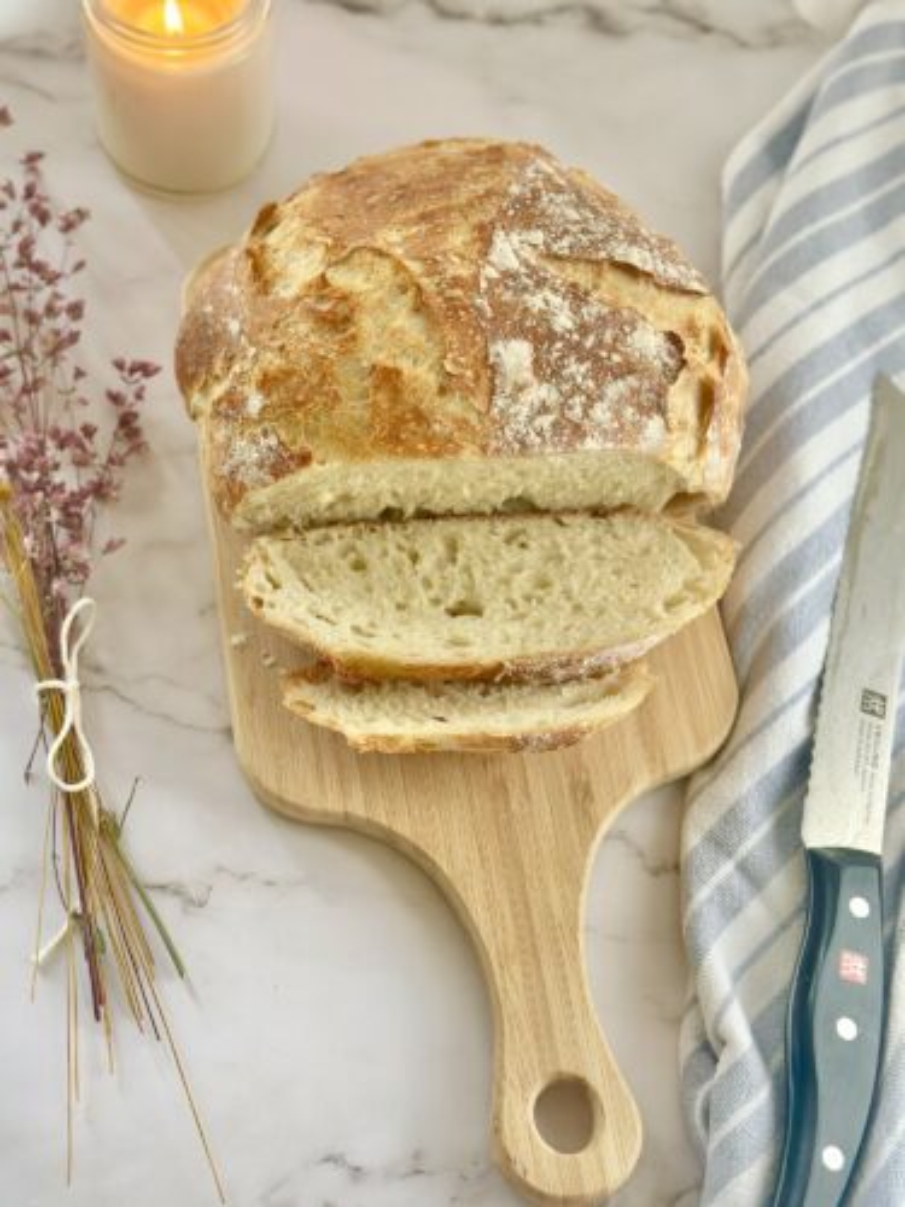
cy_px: 604
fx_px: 1673
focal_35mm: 48
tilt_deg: -66.9
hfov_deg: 30.3
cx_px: 452
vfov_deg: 39.7
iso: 125
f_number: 1.78
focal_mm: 6.86
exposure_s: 1/118
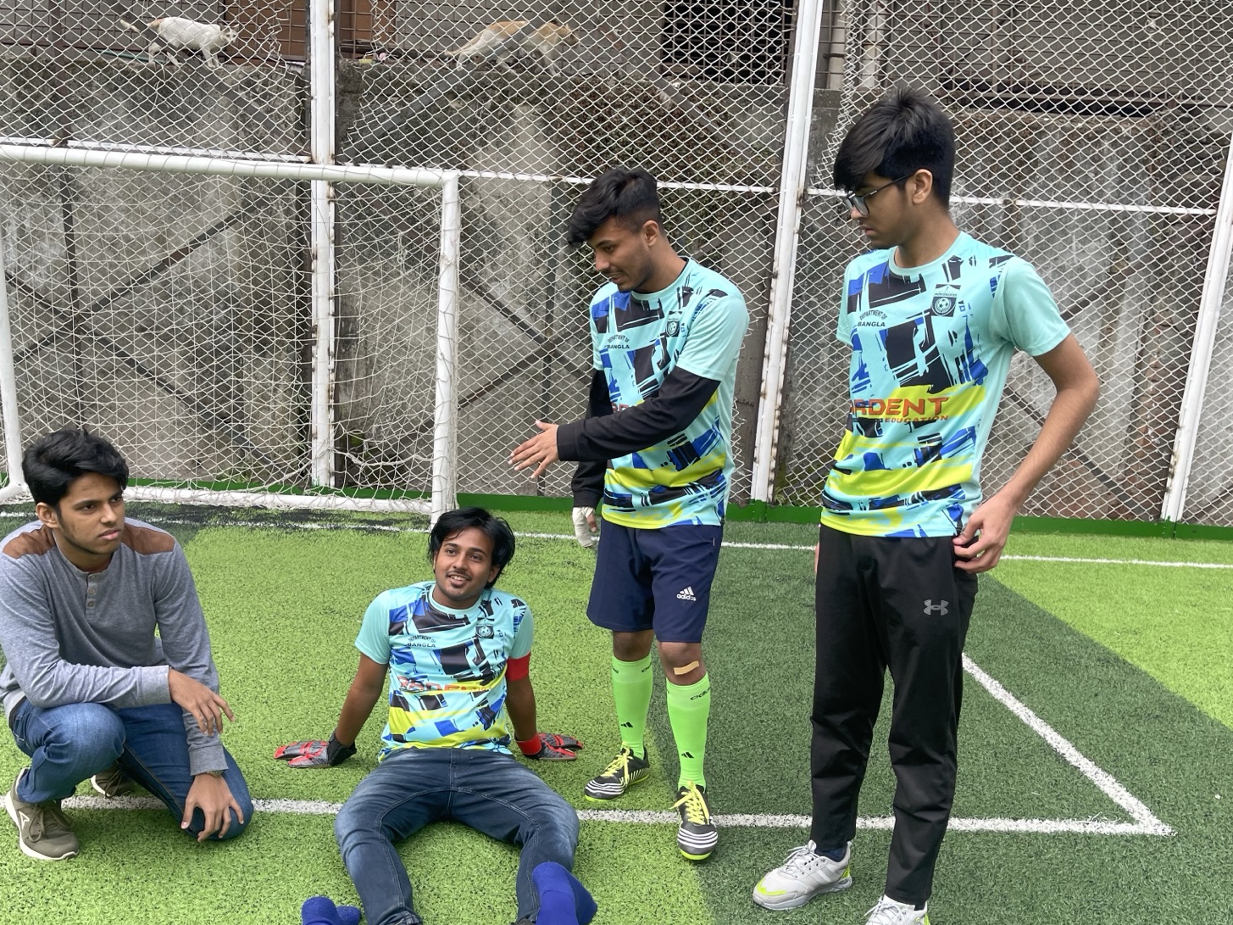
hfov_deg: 55.3
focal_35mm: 33
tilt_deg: -14.4
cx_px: 567
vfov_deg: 42.8
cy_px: 546
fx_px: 1175
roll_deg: -3.4
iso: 32
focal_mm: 5.1
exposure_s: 1/203
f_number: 1.6
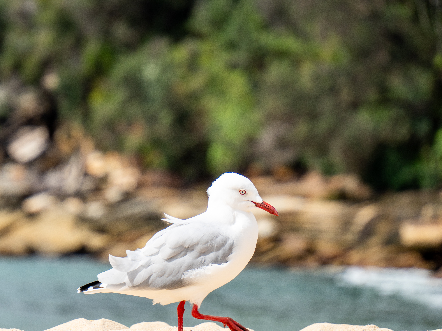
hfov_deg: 7.2
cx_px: 166
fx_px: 3499
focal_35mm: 274
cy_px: 173
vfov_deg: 5.4
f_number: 5.6
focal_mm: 132
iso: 100
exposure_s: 1/640
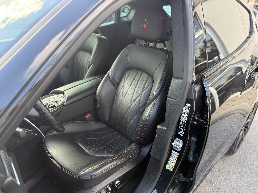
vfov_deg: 56.8
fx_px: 179
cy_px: 96
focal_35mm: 24
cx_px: 129
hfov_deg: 71.6
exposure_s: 1/237
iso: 160
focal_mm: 6.76
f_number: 1.78
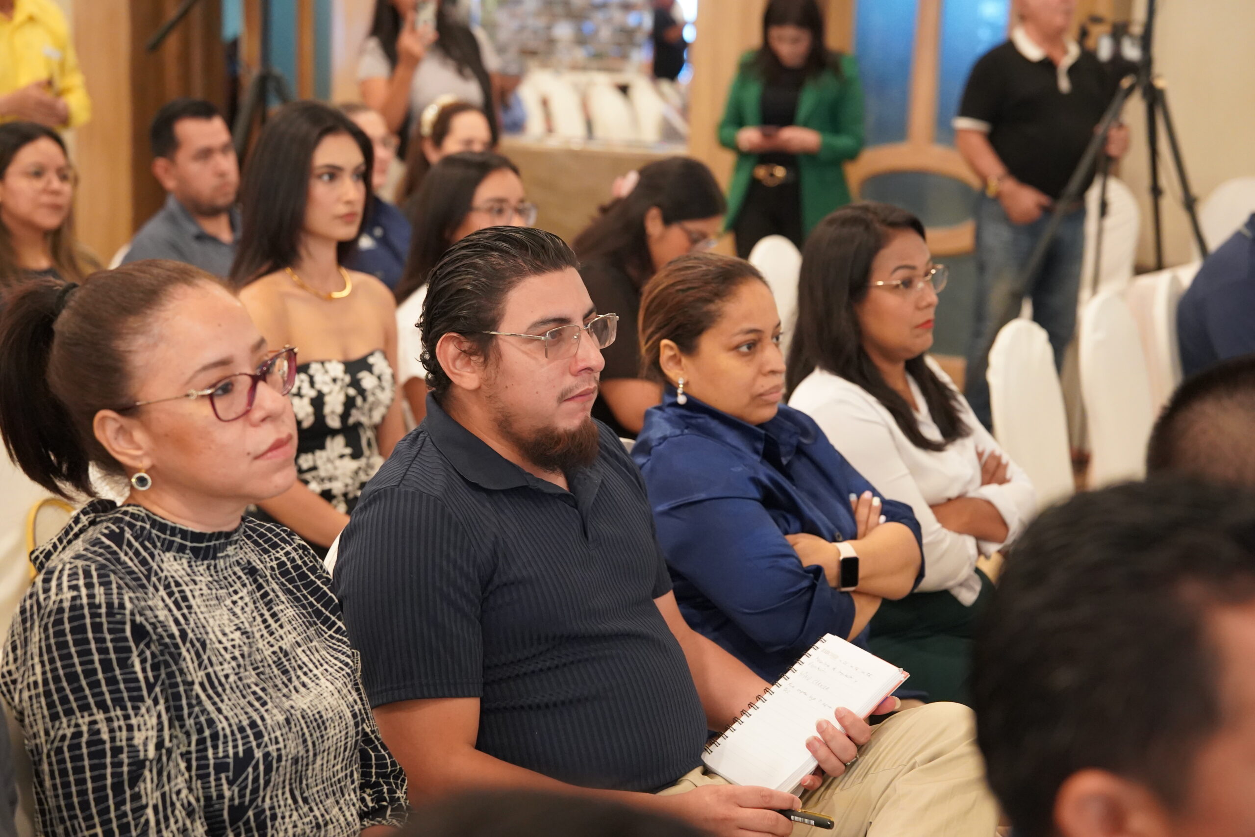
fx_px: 2440
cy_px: 418
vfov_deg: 19.5
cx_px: 628
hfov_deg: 28.8
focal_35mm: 70
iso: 6400
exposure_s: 1/160
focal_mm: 70
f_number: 4
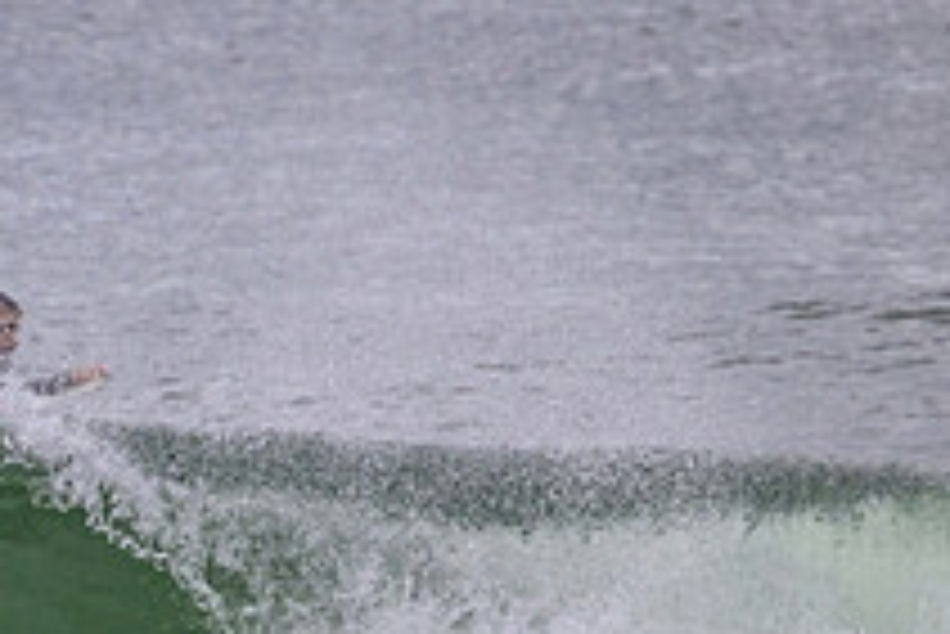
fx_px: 57961
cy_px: 722
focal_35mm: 2195
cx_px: -99
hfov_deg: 0.9
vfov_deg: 0.6
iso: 1400
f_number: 11
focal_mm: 800
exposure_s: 1/2000
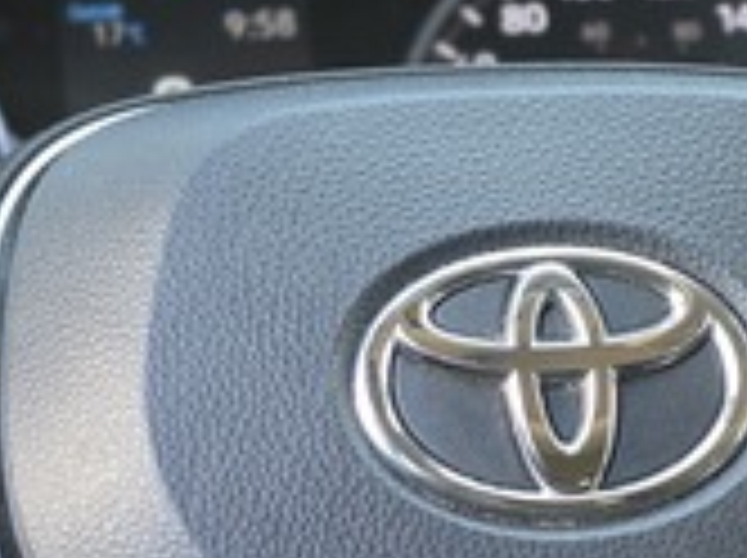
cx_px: 540
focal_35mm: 291
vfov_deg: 5.1
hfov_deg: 6.8
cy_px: 380
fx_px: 6271
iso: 320
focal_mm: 18.6
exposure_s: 1/120
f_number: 2.9
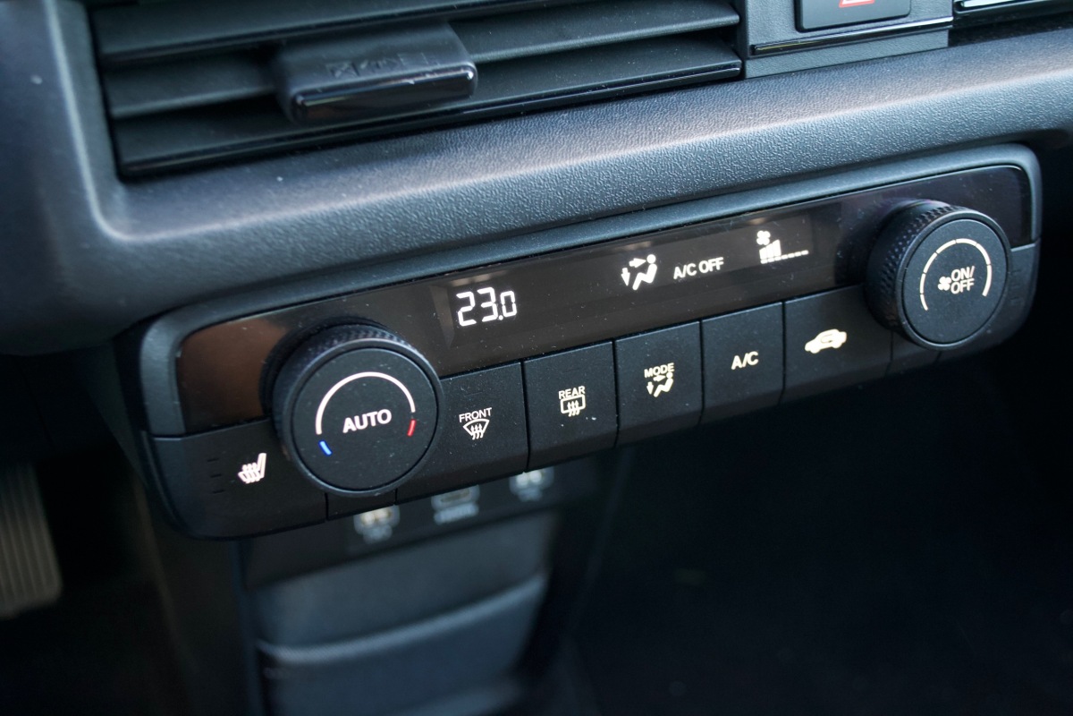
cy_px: 358
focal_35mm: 45
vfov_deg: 29.9
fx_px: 1341
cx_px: 536
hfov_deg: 43.6
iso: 900
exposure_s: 1/15
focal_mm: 30
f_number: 4.5
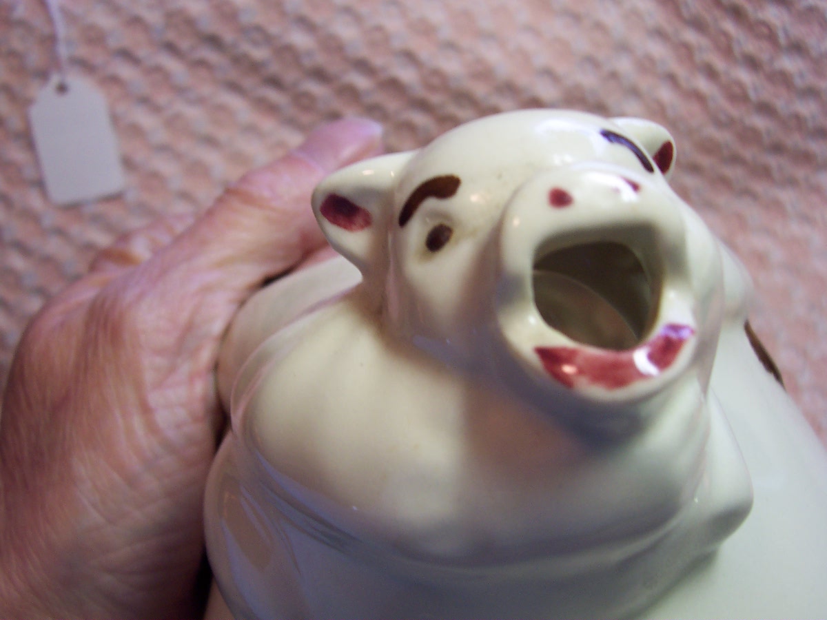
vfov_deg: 38.7
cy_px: 310
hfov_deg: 50.1
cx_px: 414
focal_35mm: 37
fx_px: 884
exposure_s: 1/45
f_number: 2.8
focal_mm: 5.6
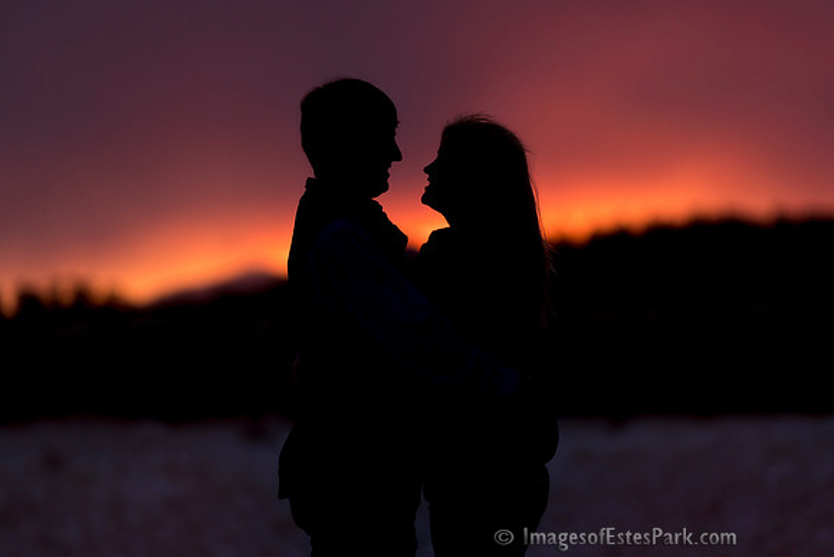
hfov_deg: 10.3
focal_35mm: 200
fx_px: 4634
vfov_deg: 6.9
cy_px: 278
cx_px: 417
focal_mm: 200
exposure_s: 1/500
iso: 250
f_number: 2.8
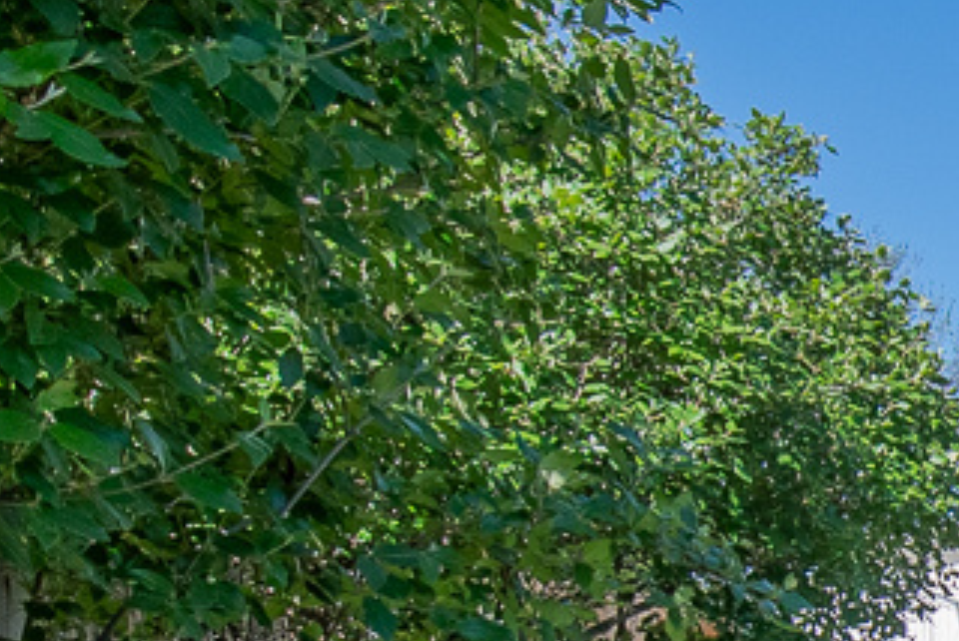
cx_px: 1585
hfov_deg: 22.9
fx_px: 1680
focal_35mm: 63
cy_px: 786
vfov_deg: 20.1
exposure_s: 1/2500
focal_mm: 14
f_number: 5.6
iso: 1000
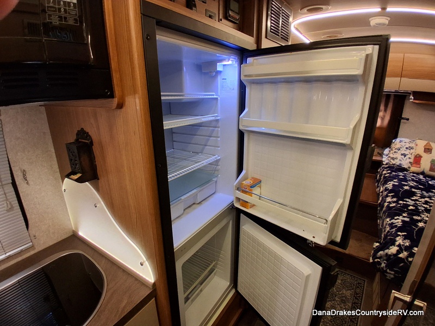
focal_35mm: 17
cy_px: 163
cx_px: 218
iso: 200
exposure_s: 1/40
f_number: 2.2
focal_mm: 1.4
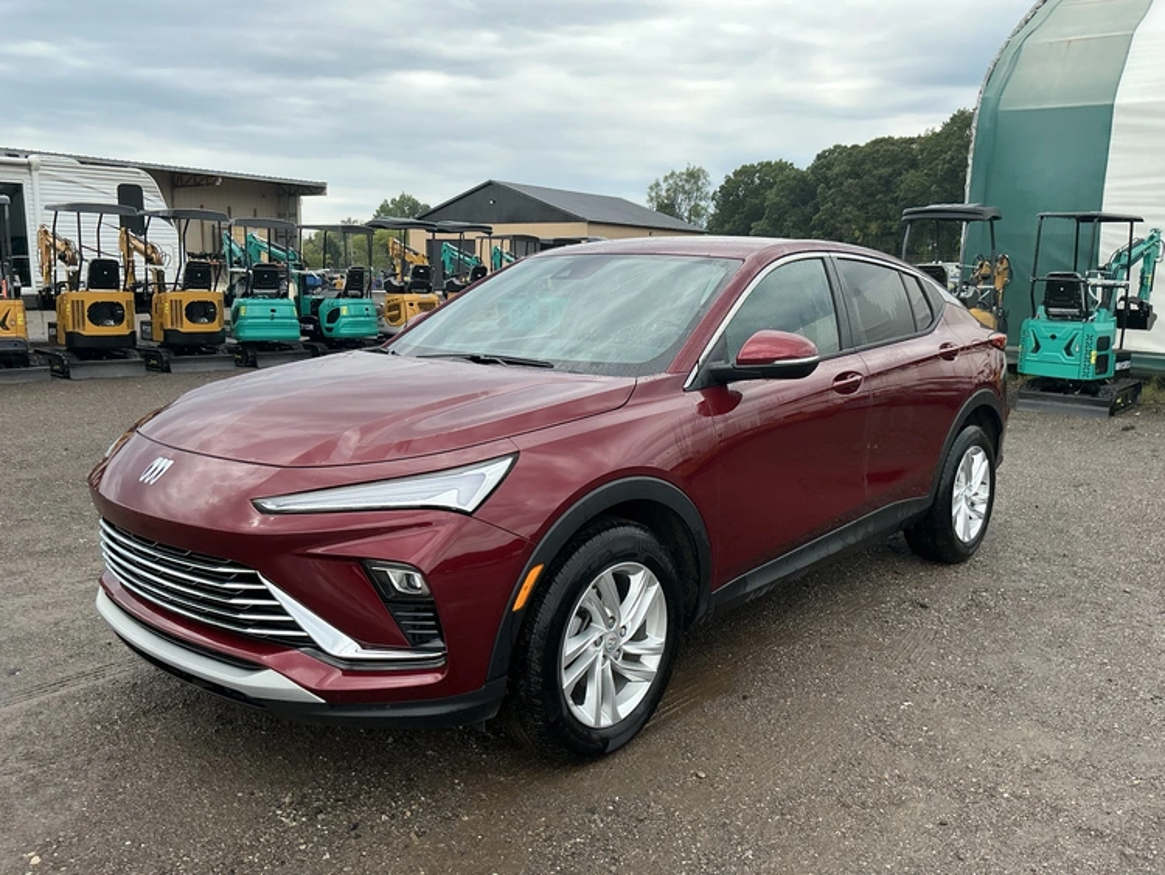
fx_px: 943
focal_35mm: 28
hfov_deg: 63.4
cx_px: 582
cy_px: 438
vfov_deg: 49.8
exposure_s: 1/770
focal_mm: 3
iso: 25
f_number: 1.8
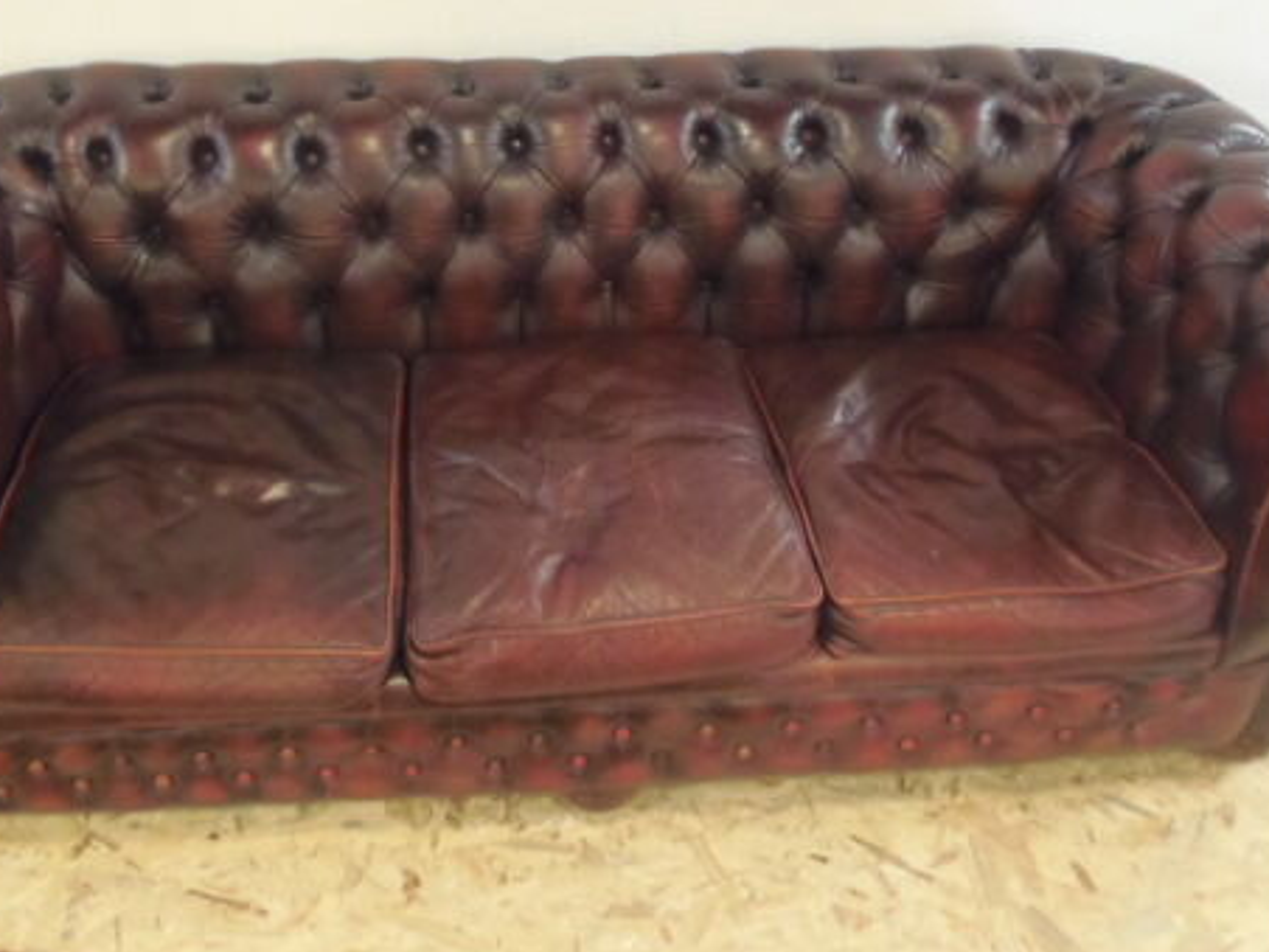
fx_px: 1246
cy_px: 281
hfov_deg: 53.8
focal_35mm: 34
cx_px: 542
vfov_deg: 41.0
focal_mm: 4.3
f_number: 2.9
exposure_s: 1/10
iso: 400
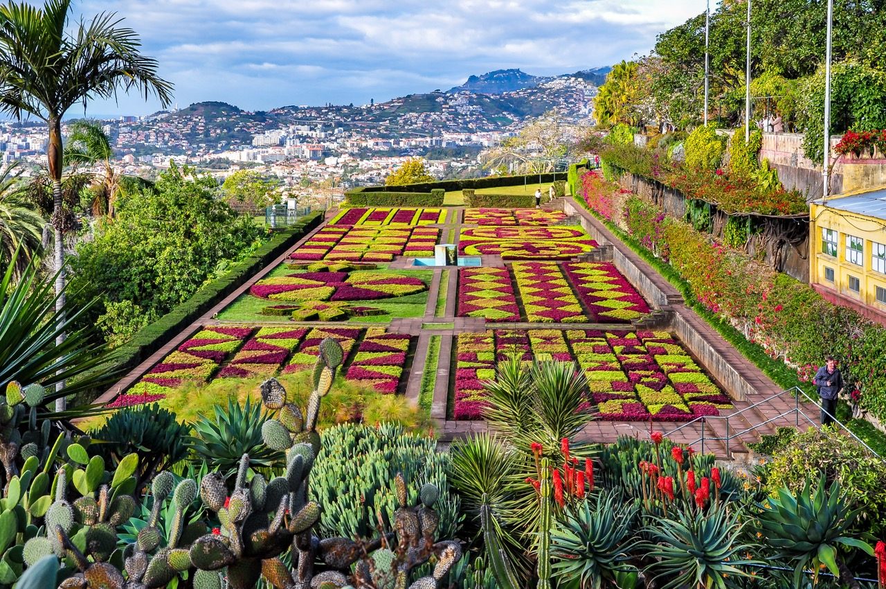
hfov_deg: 41.2
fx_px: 1180
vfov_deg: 28.0
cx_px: 443
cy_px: 294
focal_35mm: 48
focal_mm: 32
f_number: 8
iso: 400
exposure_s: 1/250
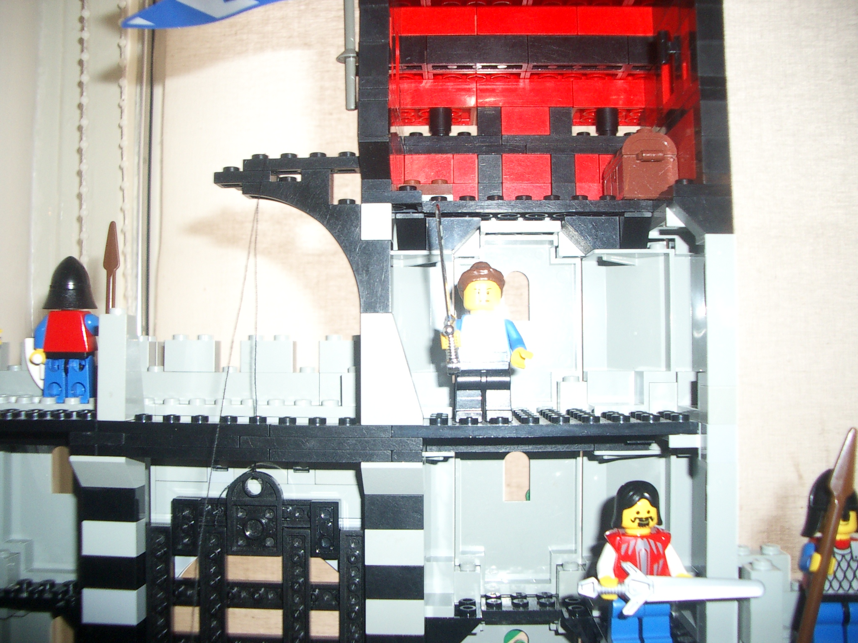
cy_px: 322
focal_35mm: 35
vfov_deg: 40.7
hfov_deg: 52.6
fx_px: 868
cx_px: 429
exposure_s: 1/40
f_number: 2.6
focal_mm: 5.8
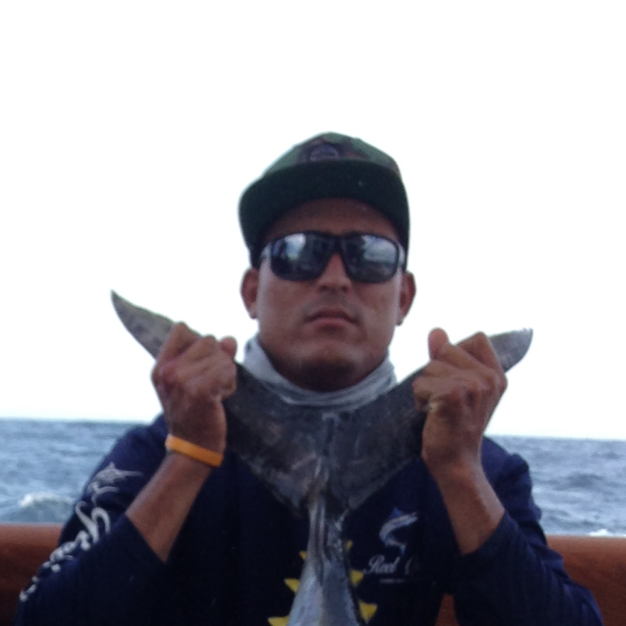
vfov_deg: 15.8
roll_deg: -5.3
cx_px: 24
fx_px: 2026
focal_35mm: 99
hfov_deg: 17.2
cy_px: 1003
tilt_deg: -16.7
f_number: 2.4
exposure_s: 1/531
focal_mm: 4.12
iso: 50
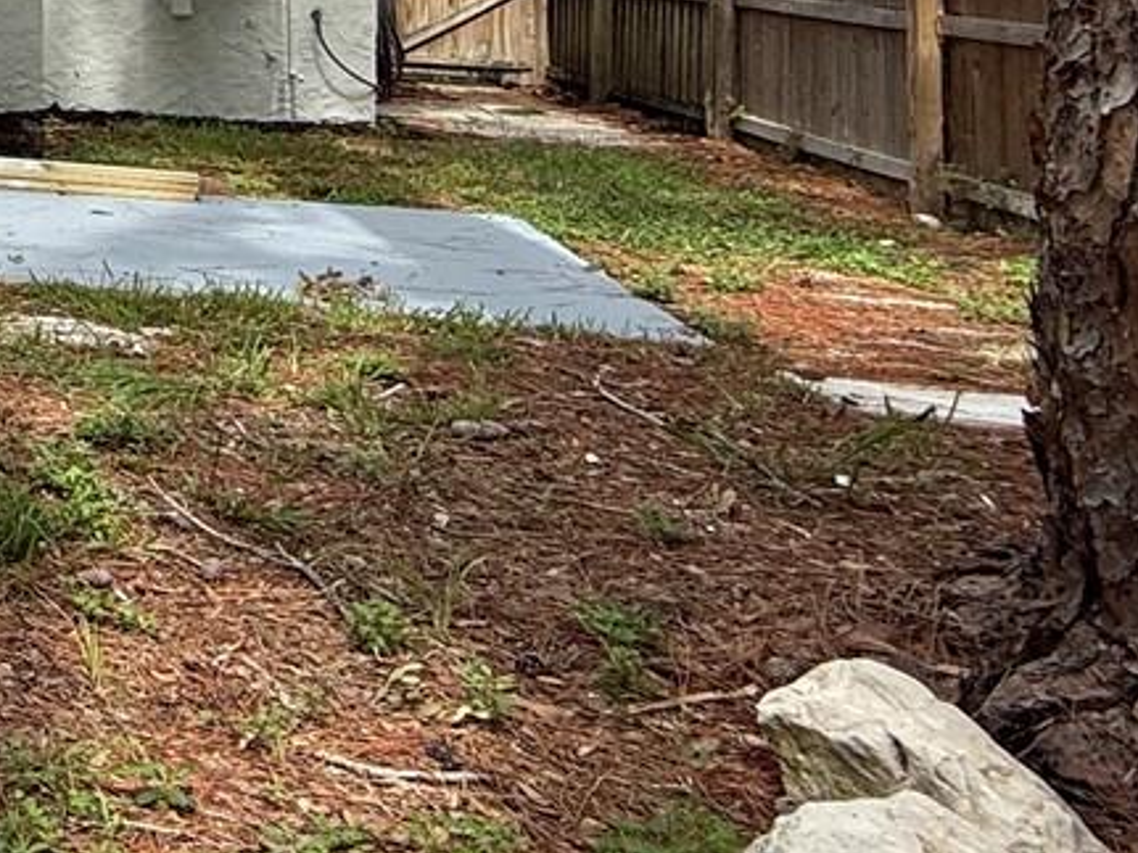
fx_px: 1709
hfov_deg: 24.4
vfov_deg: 25.5
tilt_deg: +2.5
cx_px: -731
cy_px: -137
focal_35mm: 52
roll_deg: -0.4
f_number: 2.2
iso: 50
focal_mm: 2.22
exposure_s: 1/1368
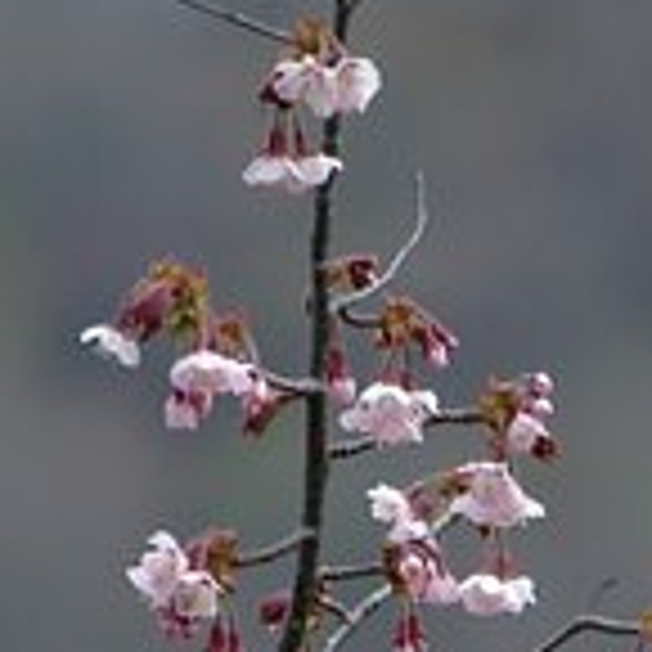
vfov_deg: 1.9
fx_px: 19157
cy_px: 971
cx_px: 38
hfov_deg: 1.9
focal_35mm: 899
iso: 200
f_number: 7.1
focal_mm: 200
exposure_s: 1/320
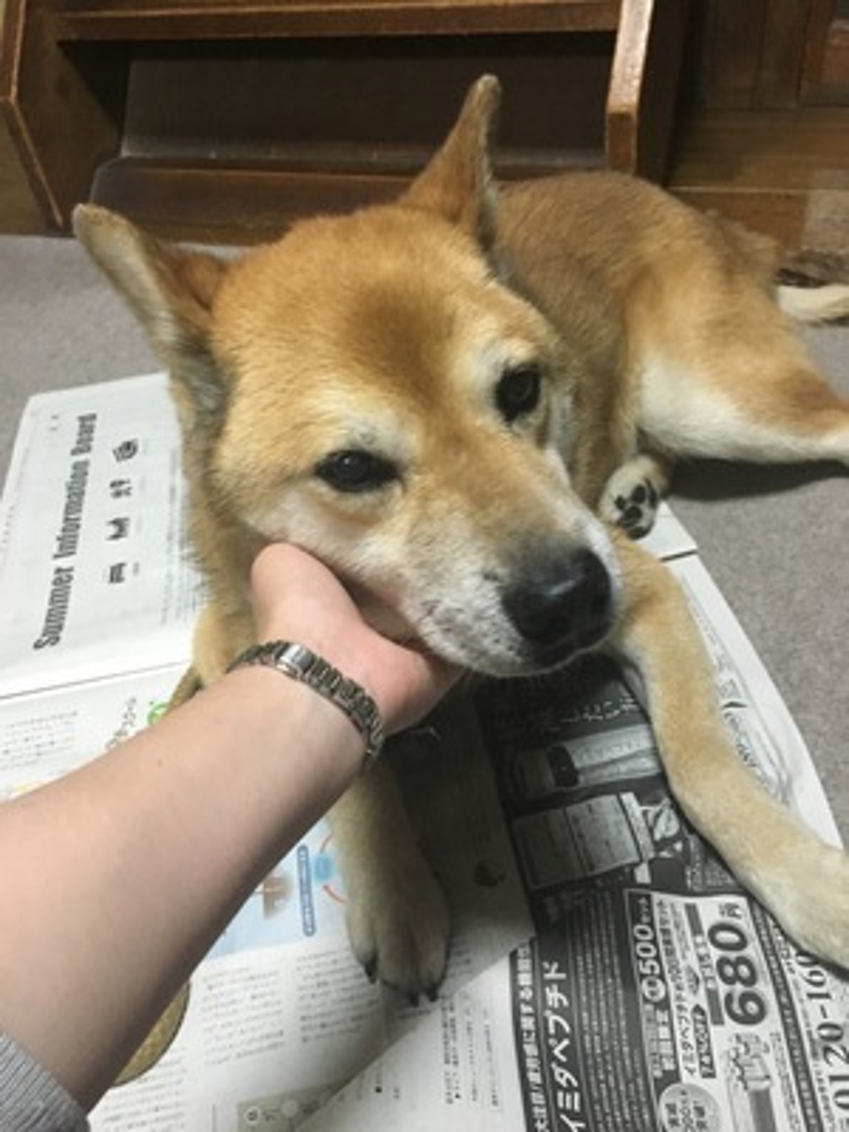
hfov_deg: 48.2
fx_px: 948
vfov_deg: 61.7
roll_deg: +8.7
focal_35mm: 29
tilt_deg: -43.5
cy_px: 566
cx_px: 424
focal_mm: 4.15
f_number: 2.2
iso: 200
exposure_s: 1/20
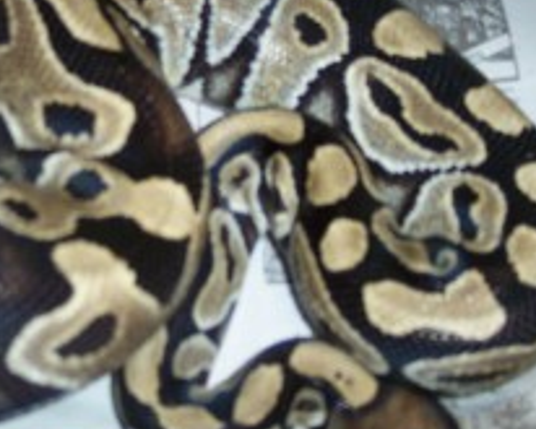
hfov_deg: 26.2
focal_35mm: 72
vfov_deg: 21.3
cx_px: 167
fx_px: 1143
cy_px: 185
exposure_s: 1/30
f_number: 2.8
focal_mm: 8
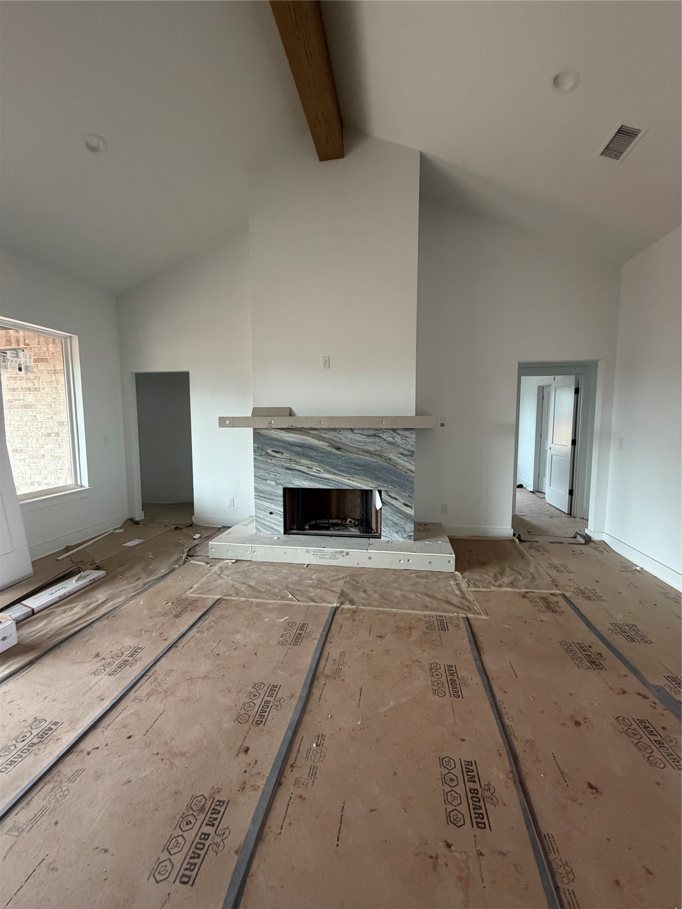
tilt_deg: -4.7
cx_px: 341
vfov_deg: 102.1
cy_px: 454
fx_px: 368
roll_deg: -0.4
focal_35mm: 14
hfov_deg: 85.7
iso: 320
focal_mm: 2.22
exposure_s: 1/73
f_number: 2.2
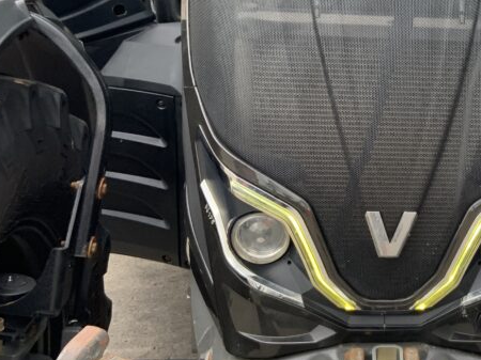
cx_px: 430
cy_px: 50
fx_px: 917
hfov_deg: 28.3
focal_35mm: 66
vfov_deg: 21.8
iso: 16
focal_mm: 3
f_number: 1.8
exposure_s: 1/174
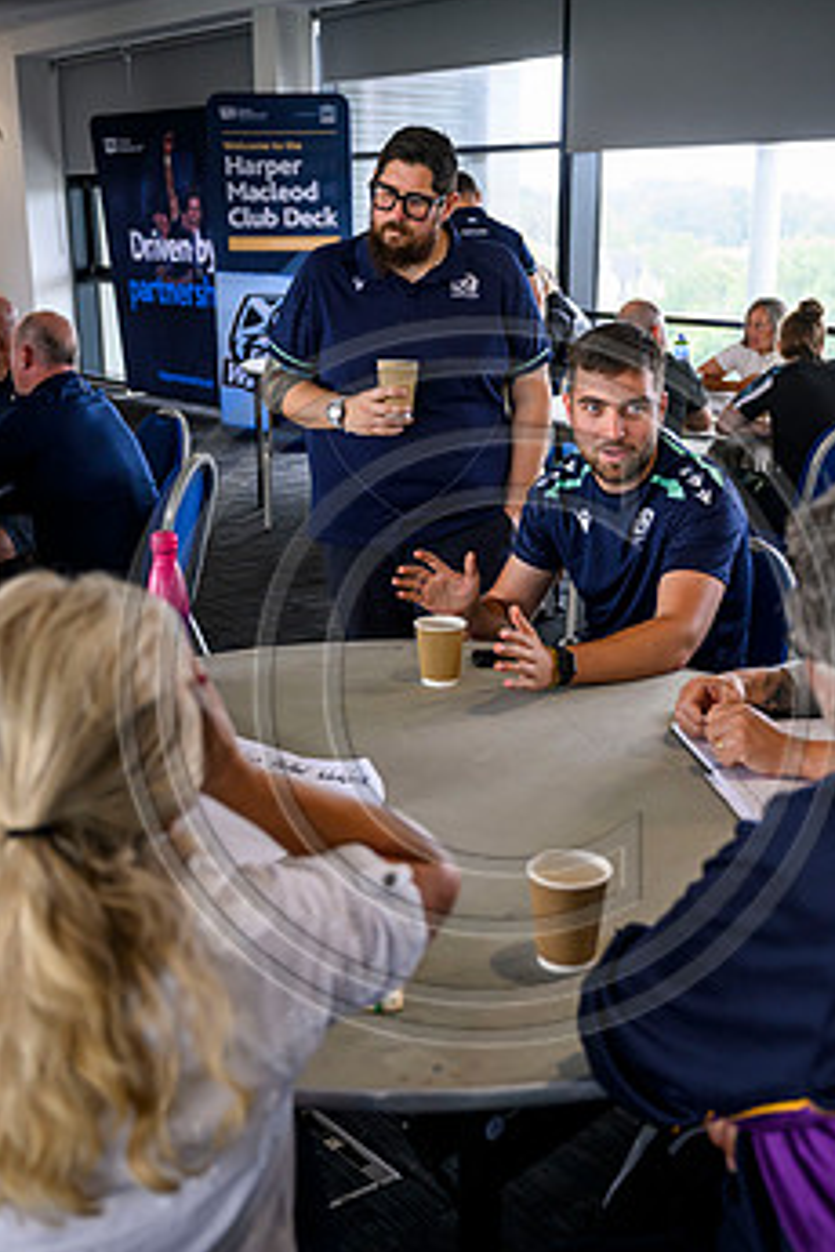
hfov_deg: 31.1
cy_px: 679
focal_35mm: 43
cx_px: 483
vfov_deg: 45.4
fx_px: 1496
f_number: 3.2
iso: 1600
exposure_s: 1/400
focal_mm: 33
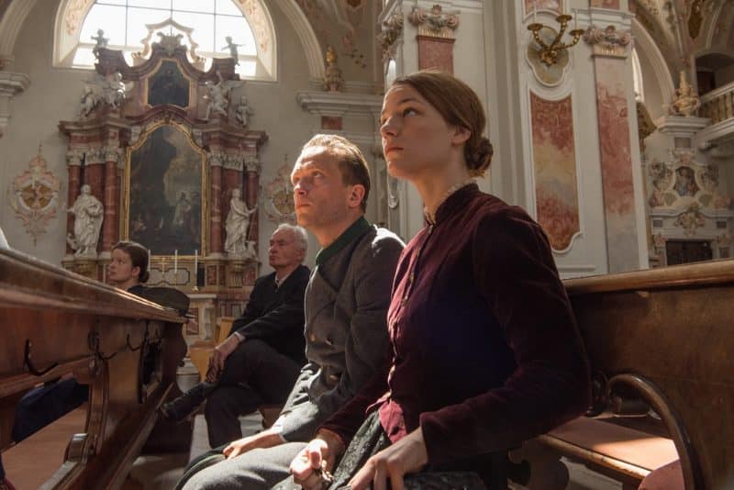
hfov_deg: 58.7
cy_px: 245
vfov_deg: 41.1
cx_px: 367
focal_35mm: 32
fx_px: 653
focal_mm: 32
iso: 1600
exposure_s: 1/125
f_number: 9
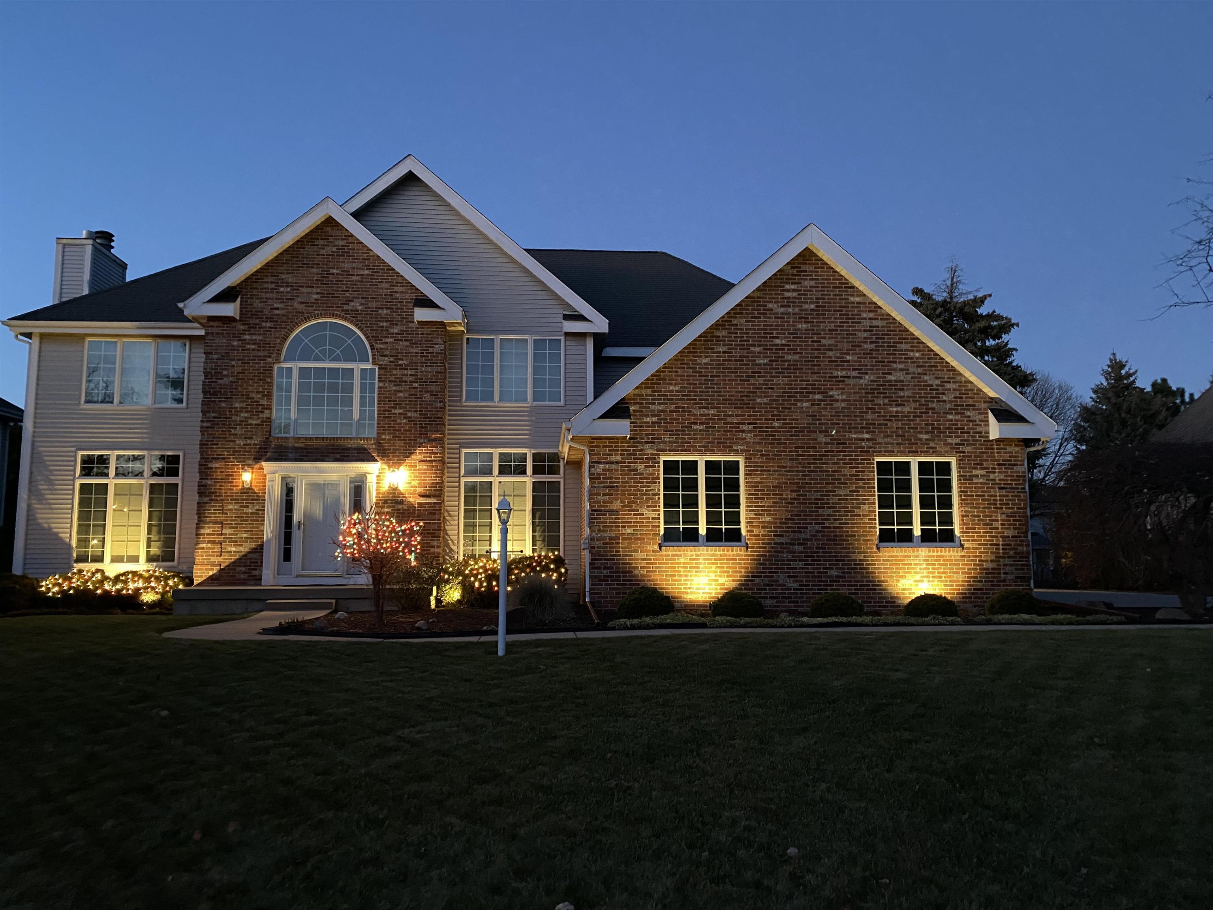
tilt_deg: +5.7
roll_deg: +0.4
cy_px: 455
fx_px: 911
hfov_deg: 67.3
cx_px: 606
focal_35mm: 26
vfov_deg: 53.1
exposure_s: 1/24
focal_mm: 4.25
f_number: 1.8
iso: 800
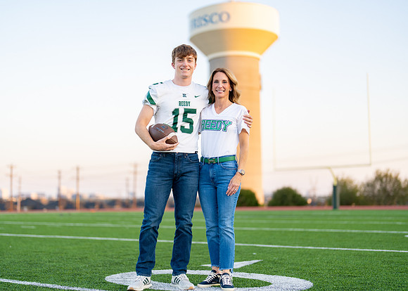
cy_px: 139
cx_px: 199
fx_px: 641
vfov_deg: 25.6
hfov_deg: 35.3
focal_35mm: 55
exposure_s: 1/500
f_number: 1.2
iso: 100
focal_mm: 50
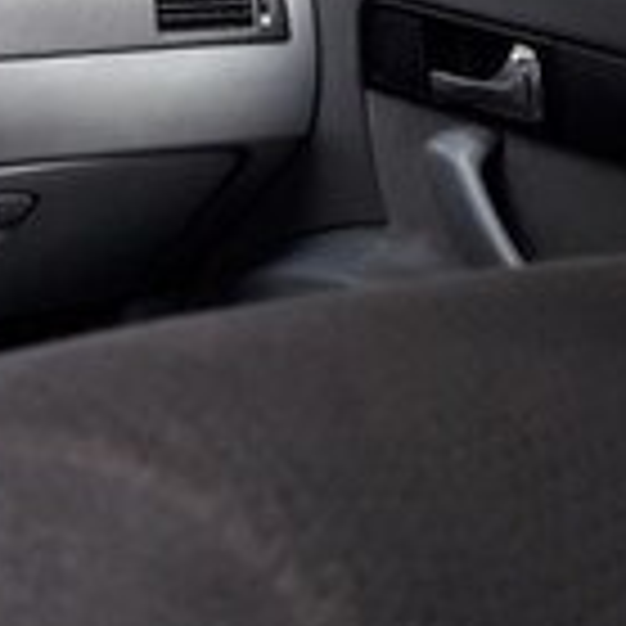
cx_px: -167
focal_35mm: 113
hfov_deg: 14.8
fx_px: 2312
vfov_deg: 14.8
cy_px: -173
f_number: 1.9
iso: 64
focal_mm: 3.6
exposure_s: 1/50
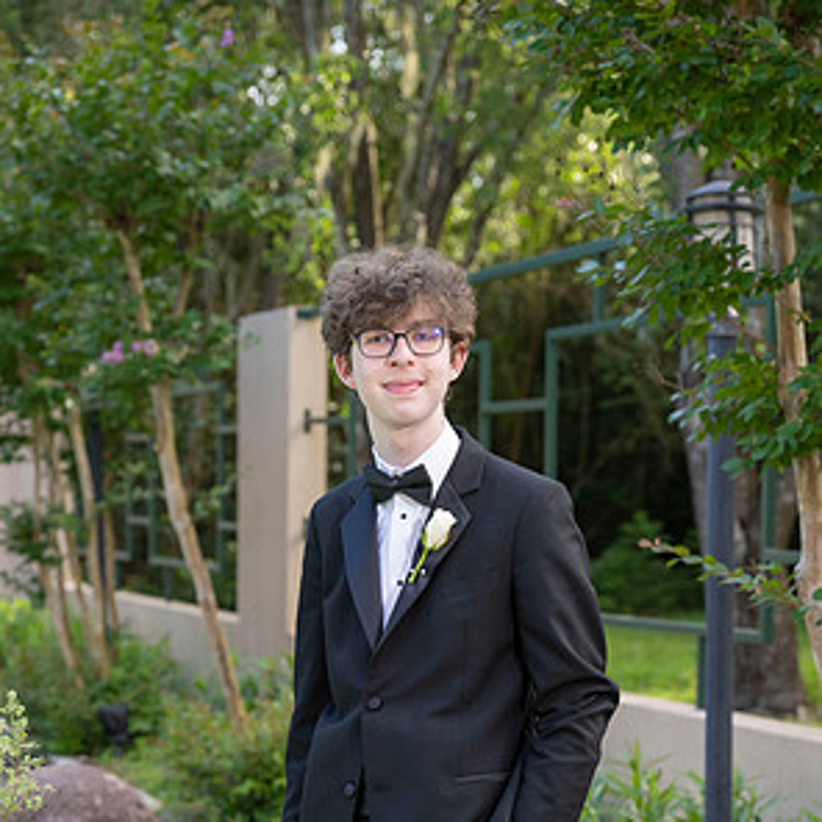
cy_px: 622
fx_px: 2740
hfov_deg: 17.1
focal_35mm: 102
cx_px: 408
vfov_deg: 17.0
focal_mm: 79
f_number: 5
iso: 500
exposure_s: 1/200
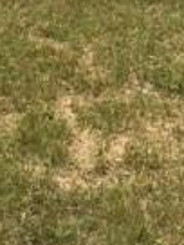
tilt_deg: -2.5
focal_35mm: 136
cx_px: -67
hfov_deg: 10.6
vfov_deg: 12.4
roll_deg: -4.9
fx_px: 964
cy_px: -276
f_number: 2.2
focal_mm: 4.15
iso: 25
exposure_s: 1/330
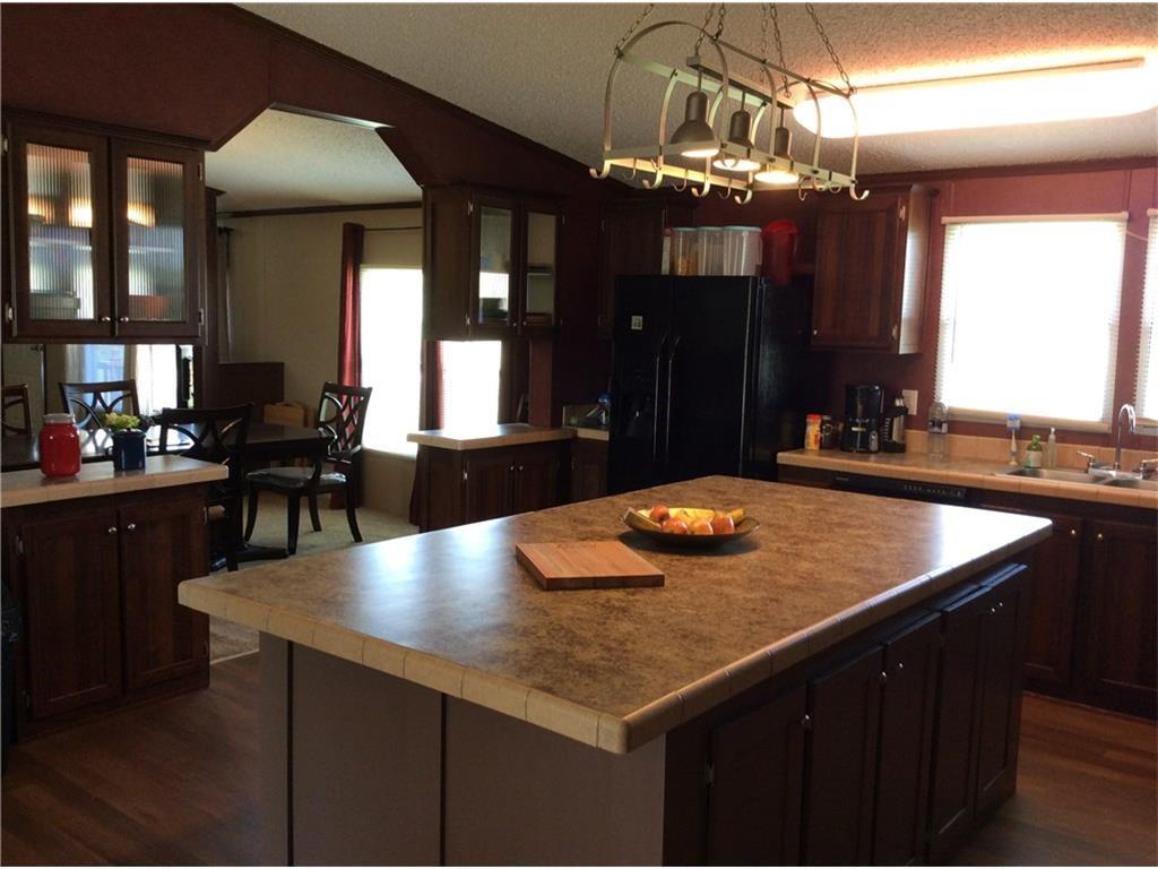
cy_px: 434
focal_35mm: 32
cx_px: 579
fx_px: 1070
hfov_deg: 56.8
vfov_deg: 44.2
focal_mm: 3.3
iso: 50
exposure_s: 1/24
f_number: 2.4
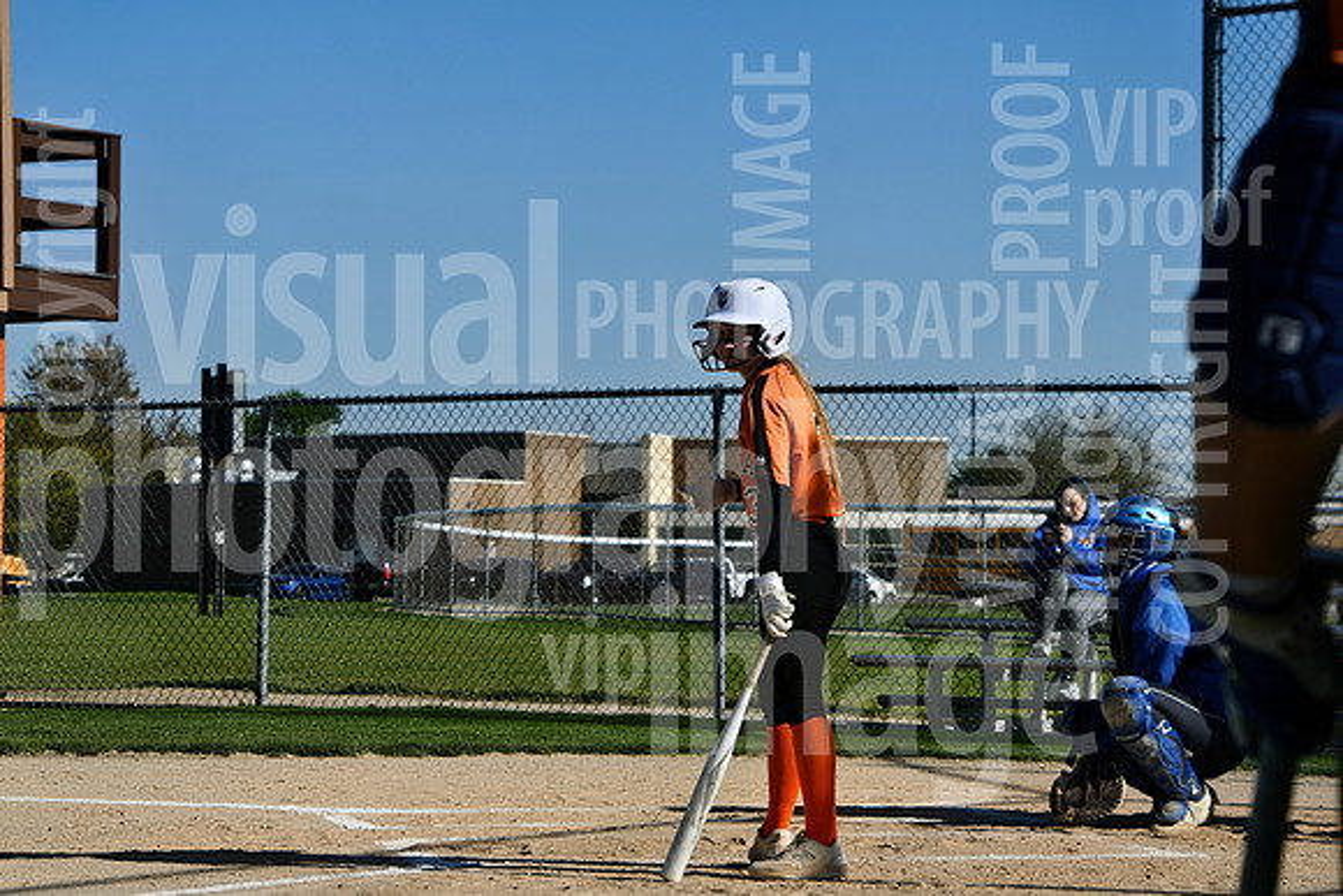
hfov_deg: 17.1
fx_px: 4478
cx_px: 672
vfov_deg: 11.4
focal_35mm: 120
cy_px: 448
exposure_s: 1/800
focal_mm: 80
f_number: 7.1
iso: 100
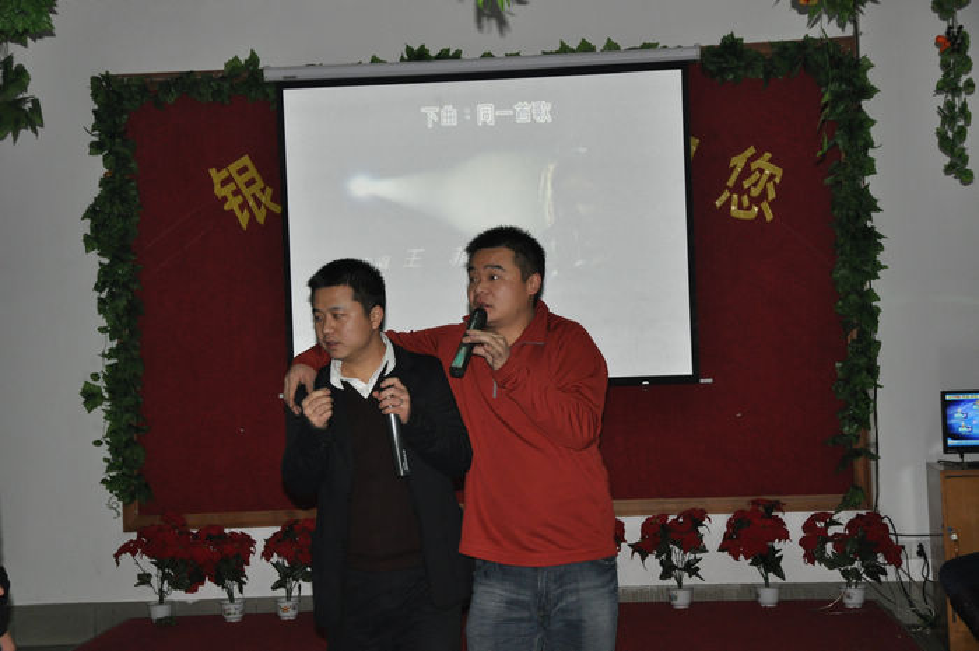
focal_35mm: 63
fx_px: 1711
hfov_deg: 31.9
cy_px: 326
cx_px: 490
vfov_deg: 21.5
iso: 800
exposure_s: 1/60
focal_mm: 42
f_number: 4.8
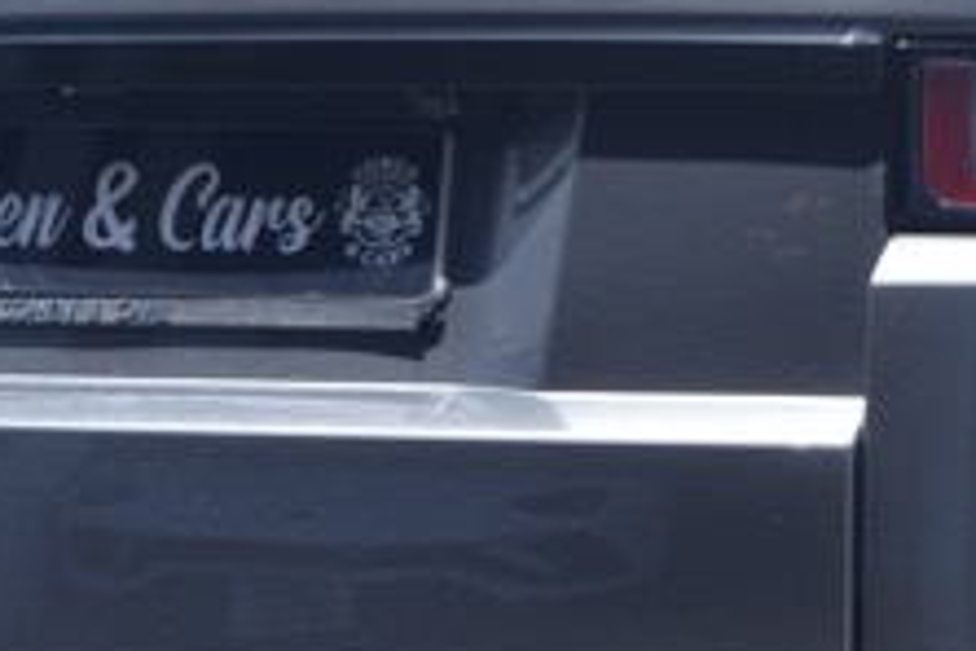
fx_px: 4771
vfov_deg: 7.8
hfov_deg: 11.6
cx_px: 892
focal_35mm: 176
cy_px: 387
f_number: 6.3
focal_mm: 28
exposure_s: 1/160
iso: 100
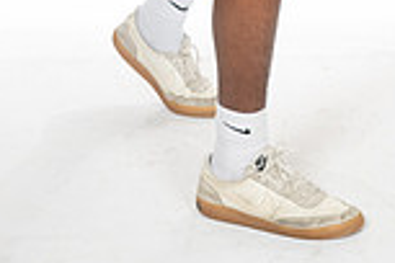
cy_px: -302
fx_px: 1810
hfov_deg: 12.4
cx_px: 336
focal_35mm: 165
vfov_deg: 7.9
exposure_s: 1/320
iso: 800
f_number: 7.1
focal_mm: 56
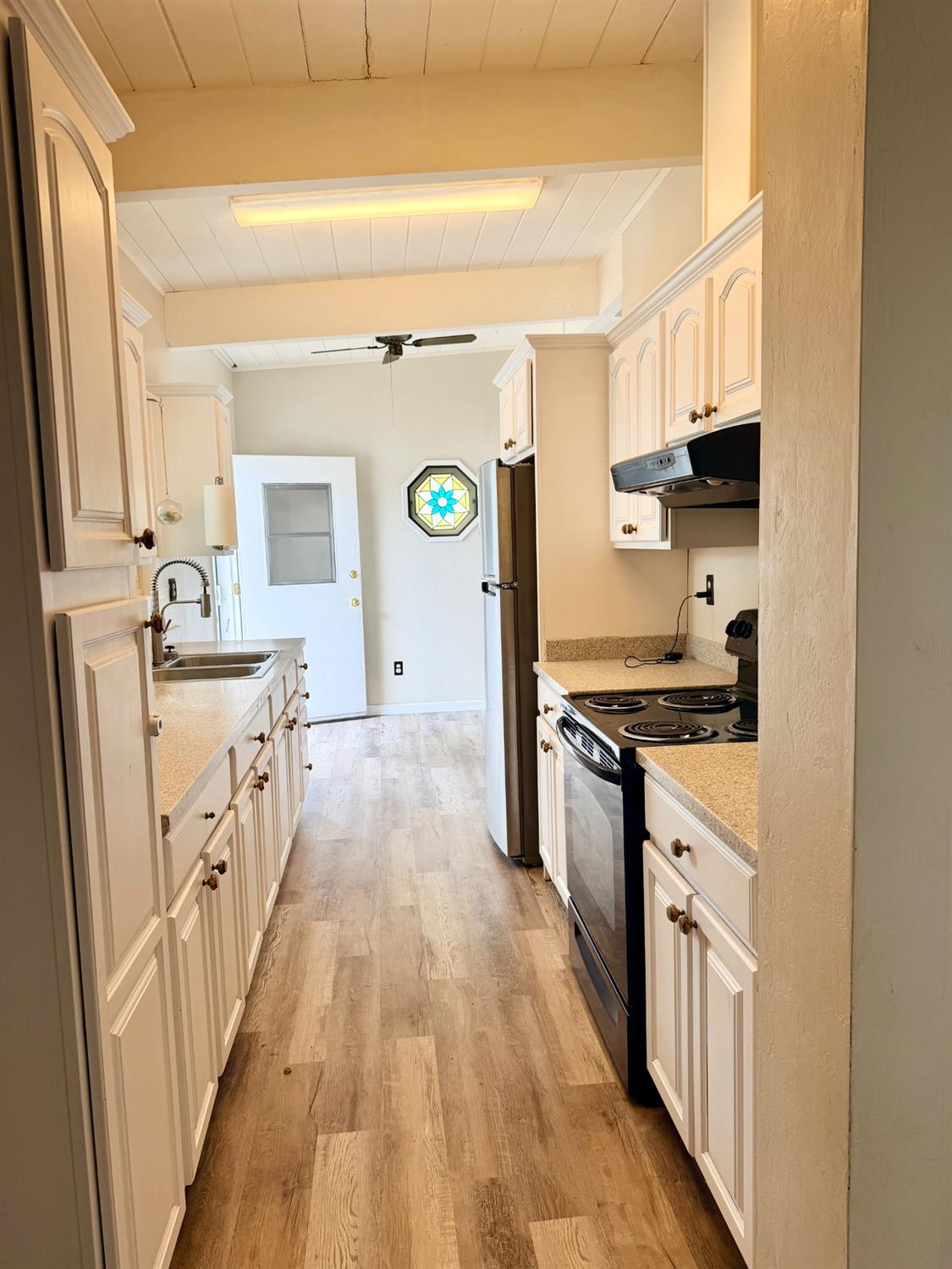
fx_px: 880
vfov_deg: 71.6
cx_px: 476
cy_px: 634
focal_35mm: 24
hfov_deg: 56.8
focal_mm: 6.76
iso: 80
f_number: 1.78
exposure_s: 1/121
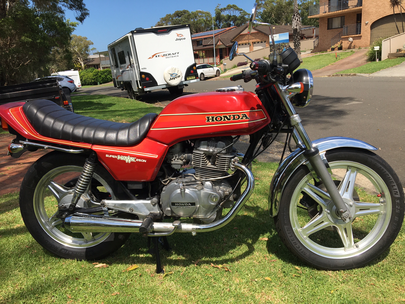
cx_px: 202
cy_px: 152
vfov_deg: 48.2
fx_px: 339
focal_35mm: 29
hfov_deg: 61.7
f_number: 2.2
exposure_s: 1/1709
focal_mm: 4.15
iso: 25
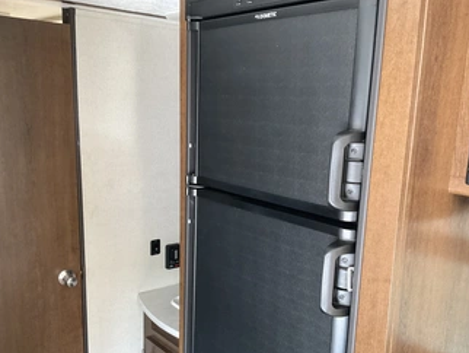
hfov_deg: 51.2
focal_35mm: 36
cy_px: 214
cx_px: 256
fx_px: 488
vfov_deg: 39.5
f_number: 1.8
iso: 200
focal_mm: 3
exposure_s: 1/60
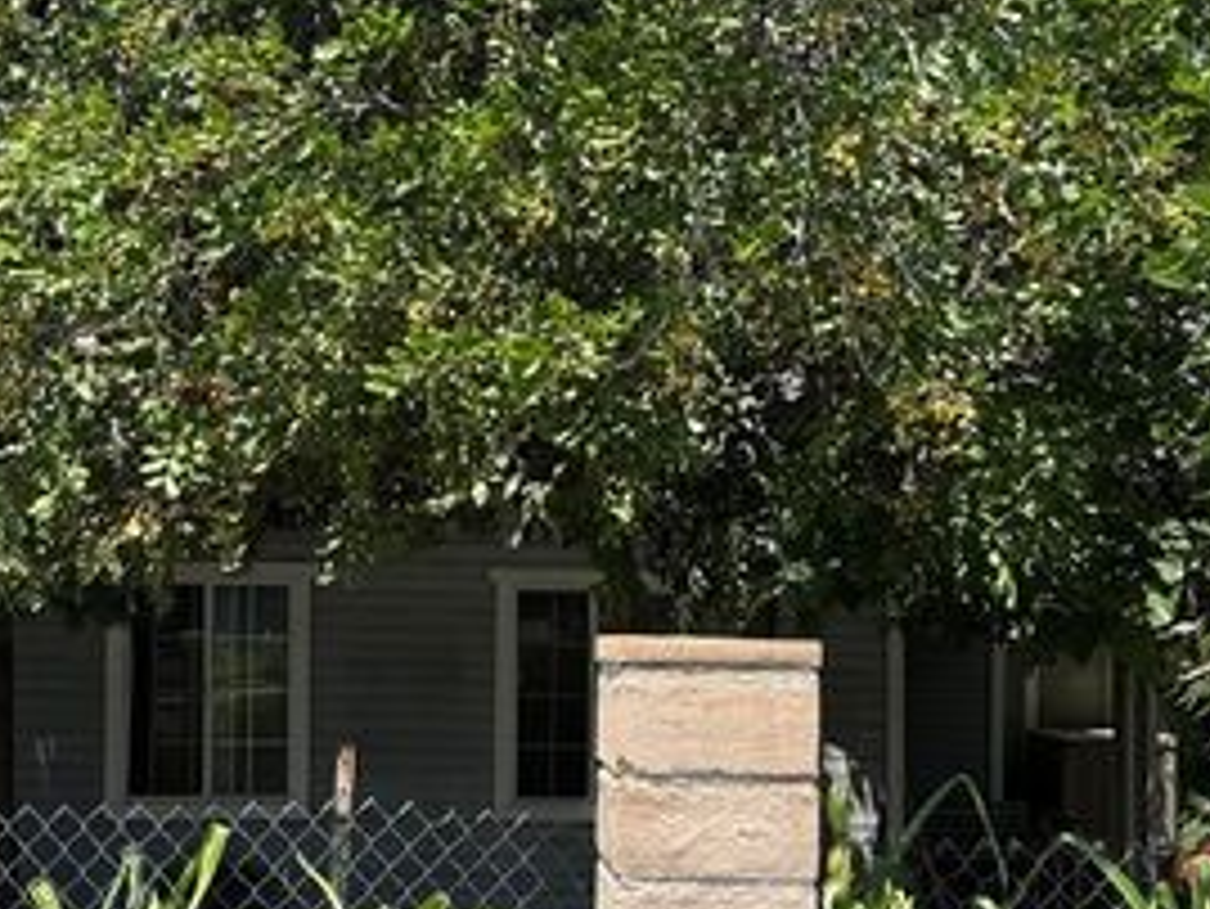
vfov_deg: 25.6
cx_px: 481
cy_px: 585
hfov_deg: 33.7
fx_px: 1993
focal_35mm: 57
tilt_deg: +0.1
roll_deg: -0.9
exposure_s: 1/1923
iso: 80
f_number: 1.78
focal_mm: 6.76
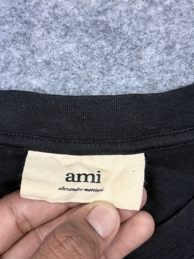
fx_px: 359
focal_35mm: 48
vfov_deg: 39.7
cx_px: 97
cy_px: 130
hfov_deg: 30.3
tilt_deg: -64.3
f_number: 1.78
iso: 50
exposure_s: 1/100
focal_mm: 6.76
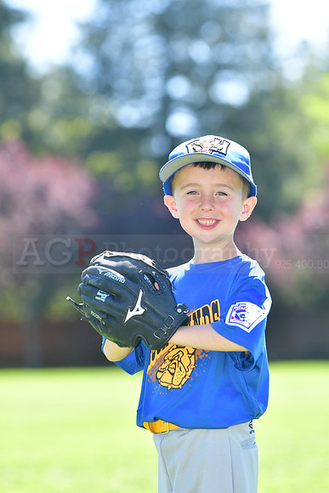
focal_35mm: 232
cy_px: 246
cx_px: 164
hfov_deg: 5.9
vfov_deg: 8.9
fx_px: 3185
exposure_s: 1/800
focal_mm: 155
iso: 400
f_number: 4.5
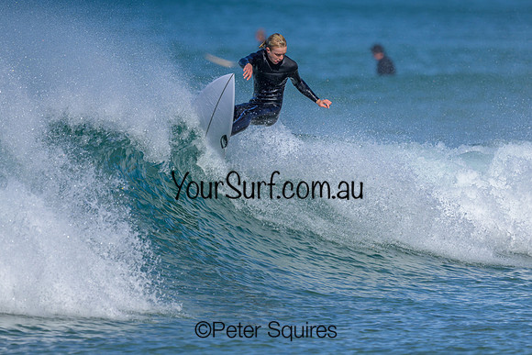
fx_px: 16154
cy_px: 211
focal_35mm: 1093
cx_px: 267
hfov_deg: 1.9
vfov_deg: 1.3
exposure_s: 1/2000
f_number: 6.3
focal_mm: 800
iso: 220
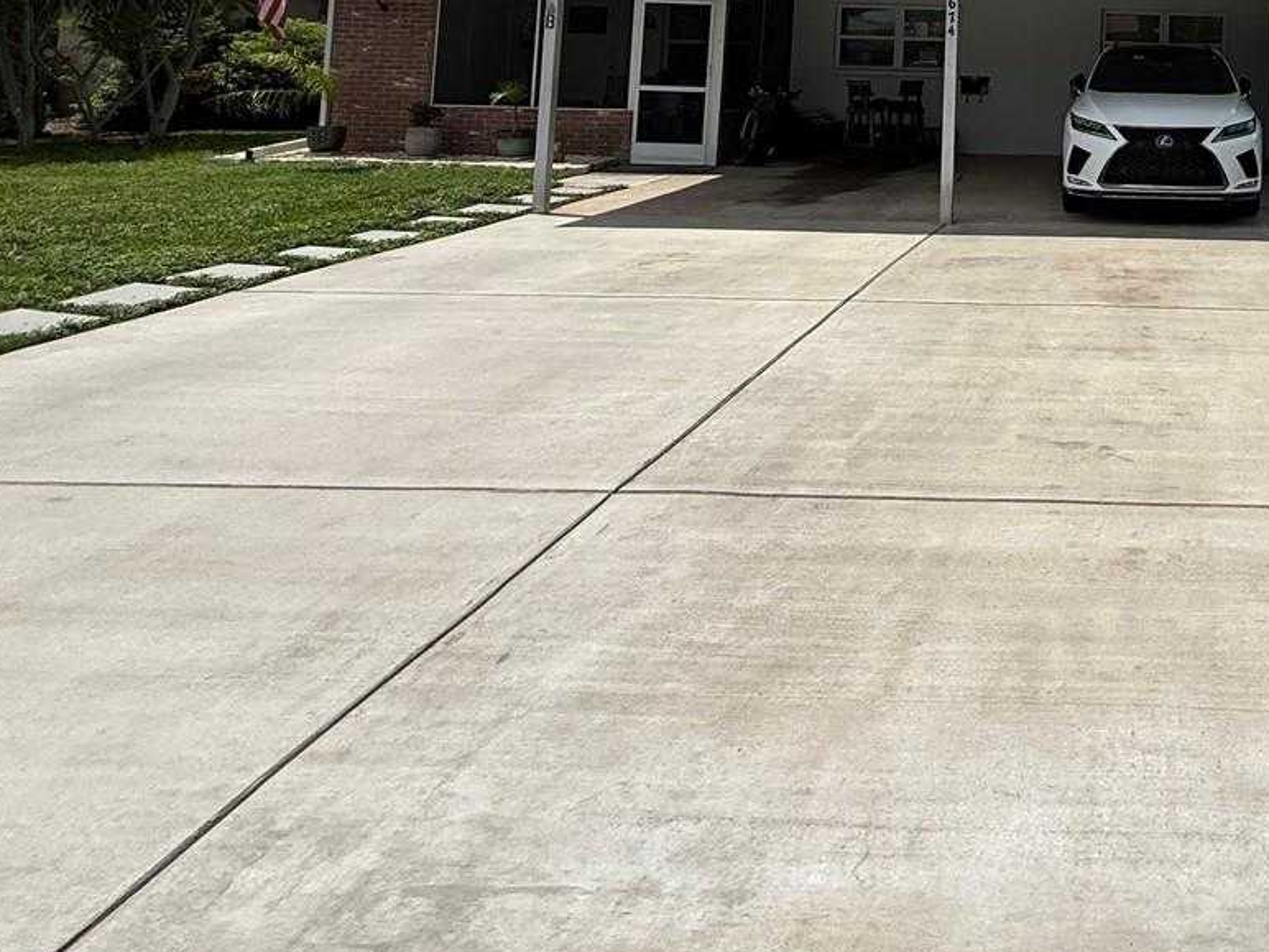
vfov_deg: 41.5
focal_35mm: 29
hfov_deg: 52.6
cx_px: 1185
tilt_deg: +5.8
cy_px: -13
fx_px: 1063
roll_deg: -1.5
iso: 50
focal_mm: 2.22
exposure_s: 1/4425
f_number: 2.2
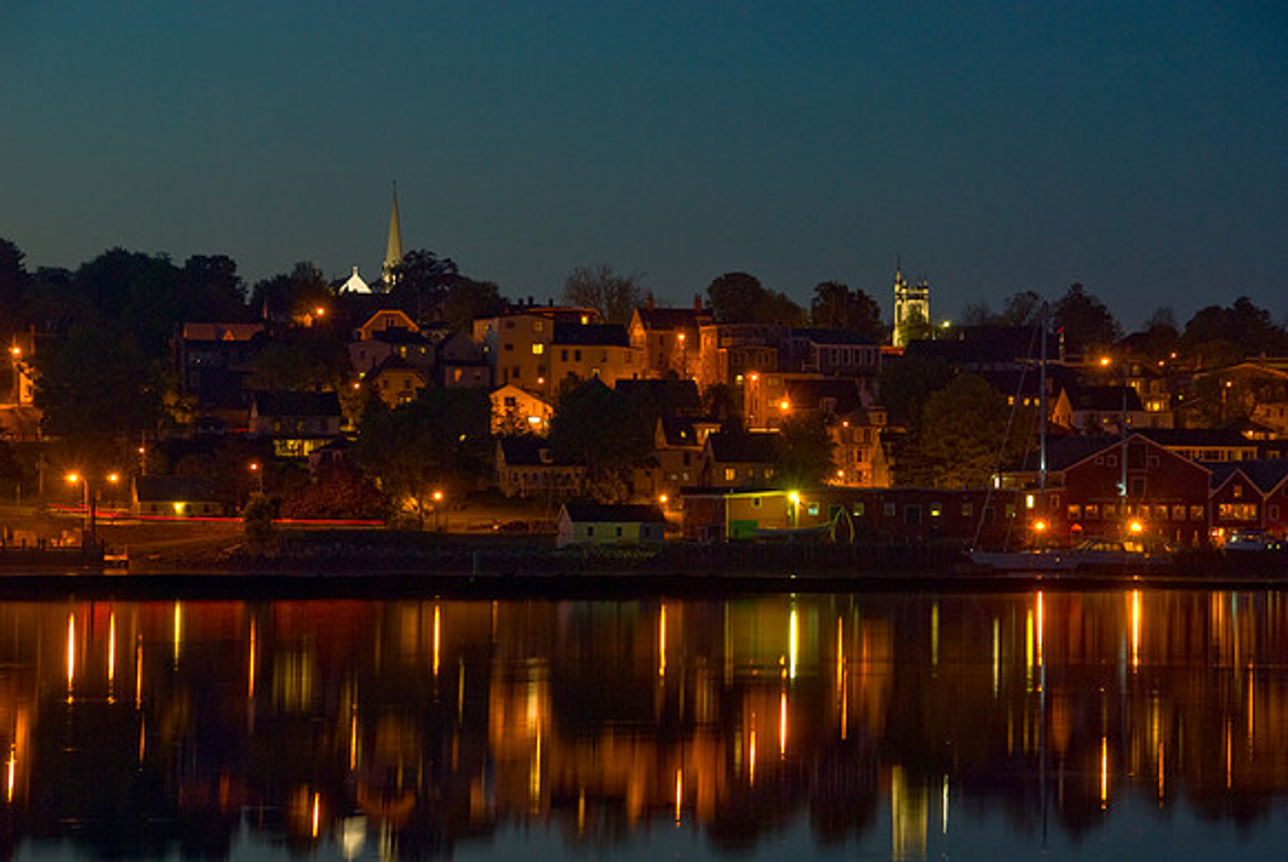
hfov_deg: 14.4
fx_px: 5103
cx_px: 644
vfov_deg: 9.7
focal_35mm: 142
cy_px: 431
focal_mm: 95
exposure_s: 9
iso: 100
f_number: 11
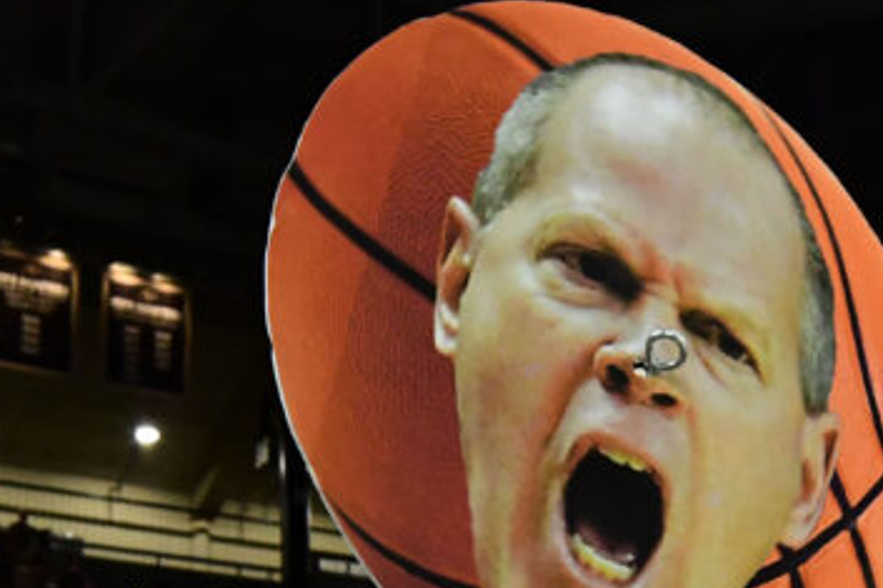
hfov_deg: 32.9
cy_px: 687
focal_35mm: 61
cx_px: 465
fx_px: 1495
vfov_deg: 20.9
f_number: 2.8
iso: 3200
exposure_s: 1/1250
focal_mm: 14
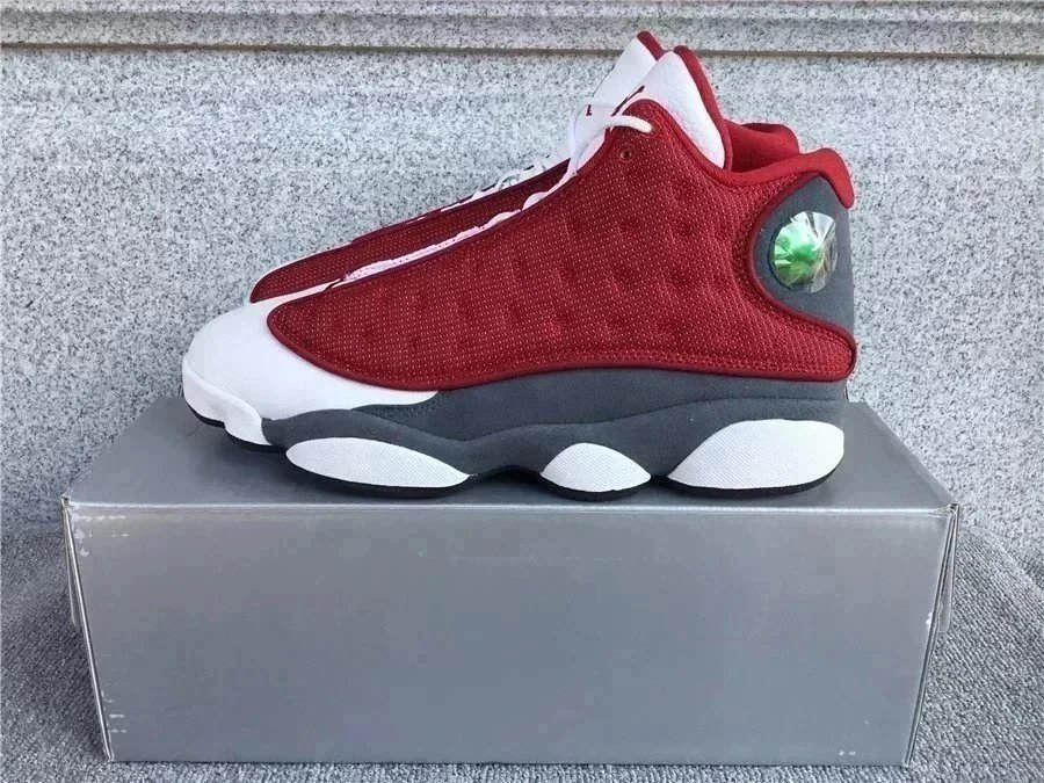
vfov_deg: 45.4
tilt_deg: -18.6
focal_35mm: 31
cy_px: 392
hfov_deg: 58.4
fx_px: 935
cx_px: 522
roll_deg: +0.1
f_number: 2.4
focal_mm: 3.3
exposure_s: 1/344
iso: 25
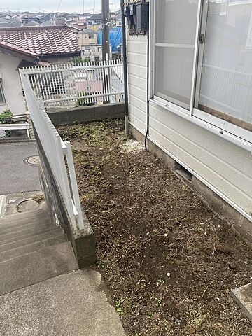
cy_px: 168
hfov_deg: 53.1
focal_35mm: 26
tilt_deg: -27.6
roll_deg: +3.3
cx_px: 126
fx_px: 252
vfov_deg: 67.3
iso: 32
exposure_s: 1/382
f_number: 1.8
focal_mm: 4.25
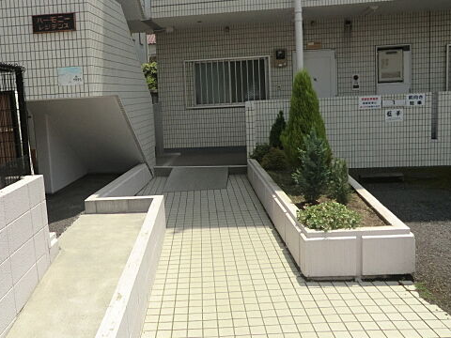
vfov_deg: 44.1
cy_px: 158
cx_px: 171
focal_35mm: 32
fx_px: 417
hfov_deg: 56.2
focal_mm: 4.3
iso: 80
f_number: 7.5
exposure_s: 1/250
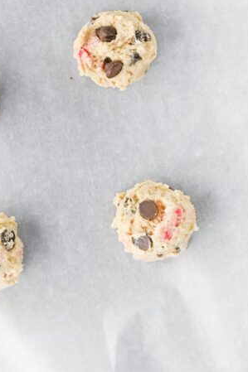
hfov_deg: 11.9
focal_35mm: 114
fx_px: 1179
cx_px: 19
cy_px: 23
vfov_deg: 17.6
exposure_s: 1/100
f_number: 4.5
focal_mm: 50
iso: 160
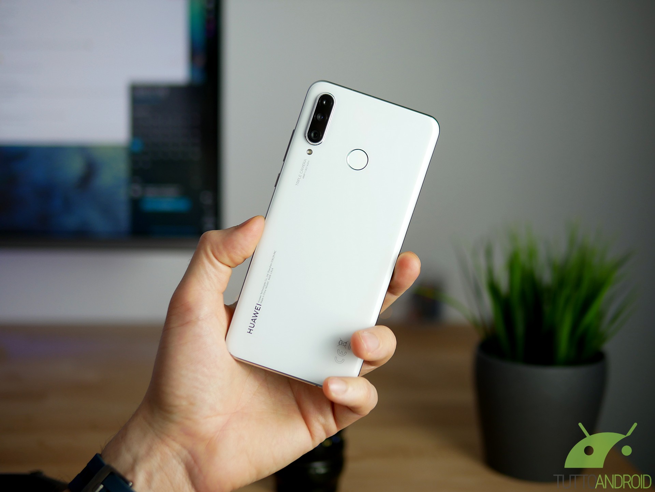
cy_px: 246
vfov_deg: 29.1
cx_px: 328
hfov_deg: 38.2
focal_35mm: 50
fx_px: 947
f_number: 1.8
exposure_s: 1/125
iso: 200
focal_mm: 25
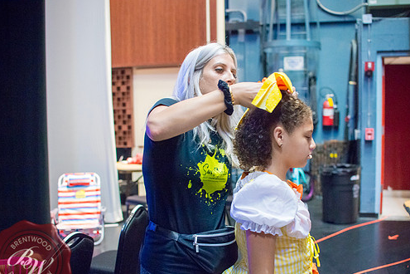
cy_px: 159
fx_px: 467
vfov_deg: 32.6
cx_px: 224
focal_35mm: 41
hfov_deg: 47.3
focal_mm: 35
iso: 6400
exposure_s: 1/60
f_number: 2.8
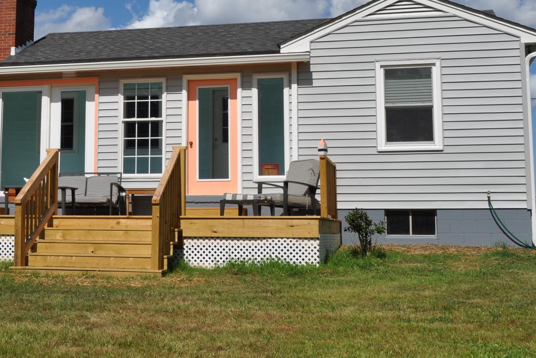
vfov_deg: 24.0
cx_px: 152
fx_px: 834
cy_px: 101
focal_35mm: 56
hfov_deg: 35.1
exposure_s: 1/500
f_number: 10
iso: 200
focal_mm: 24
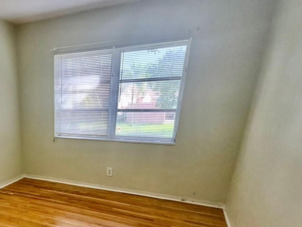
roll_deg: +1.8
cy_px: 189
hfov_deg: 57.4
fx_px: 244
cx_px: 50
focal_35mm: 28
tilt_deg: -18.0
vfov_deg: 46.5
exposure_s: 1/121
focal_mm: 2.22
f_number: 2.2
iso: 200
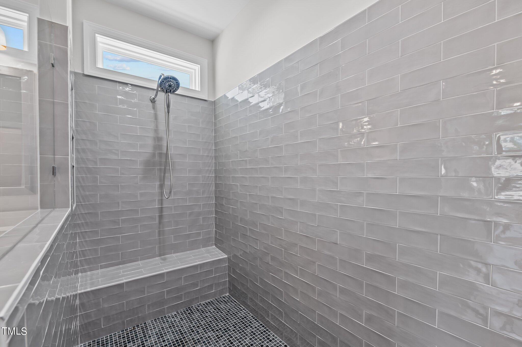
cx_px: 261
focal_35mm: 15
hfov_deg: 100.4
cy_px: 174
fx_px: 217
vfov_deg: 77.2
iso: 400
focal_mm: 15
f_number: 5.6
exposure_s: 1/8
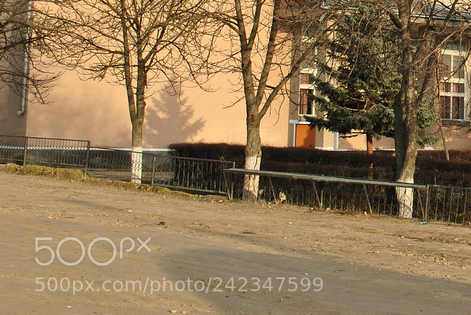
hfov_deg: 23.2
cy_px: -2
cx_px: 497
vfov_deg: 16.2
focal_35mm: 83
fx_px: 1087
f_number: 9
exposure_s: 1/125
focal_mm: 26
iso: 200
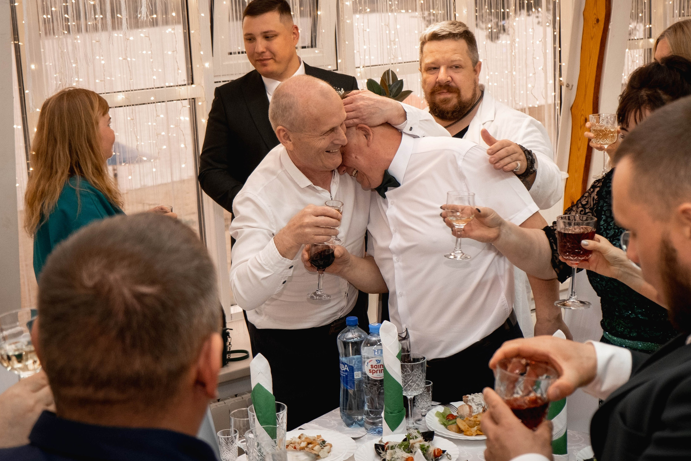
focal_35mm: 58
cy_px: 217
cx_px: 321
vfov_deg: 23.4
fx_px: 1113
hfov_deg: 34.5
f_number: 3.2
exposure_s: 1/180
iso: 1000
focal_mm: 25.4
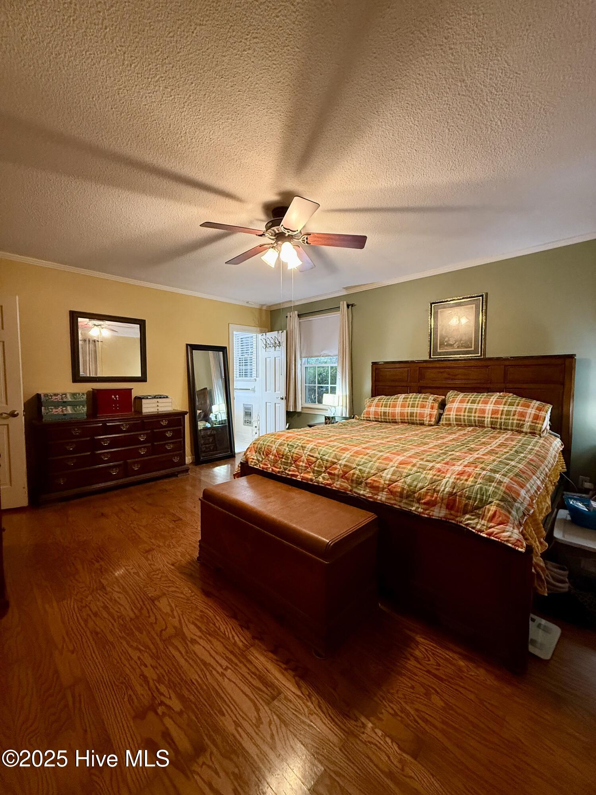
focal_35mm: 14
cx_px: 298
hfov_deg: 85.7
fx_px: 321
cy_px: 398
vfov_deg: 102.1
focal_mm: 2.22
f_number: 2.2
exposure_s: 1/60
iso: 640
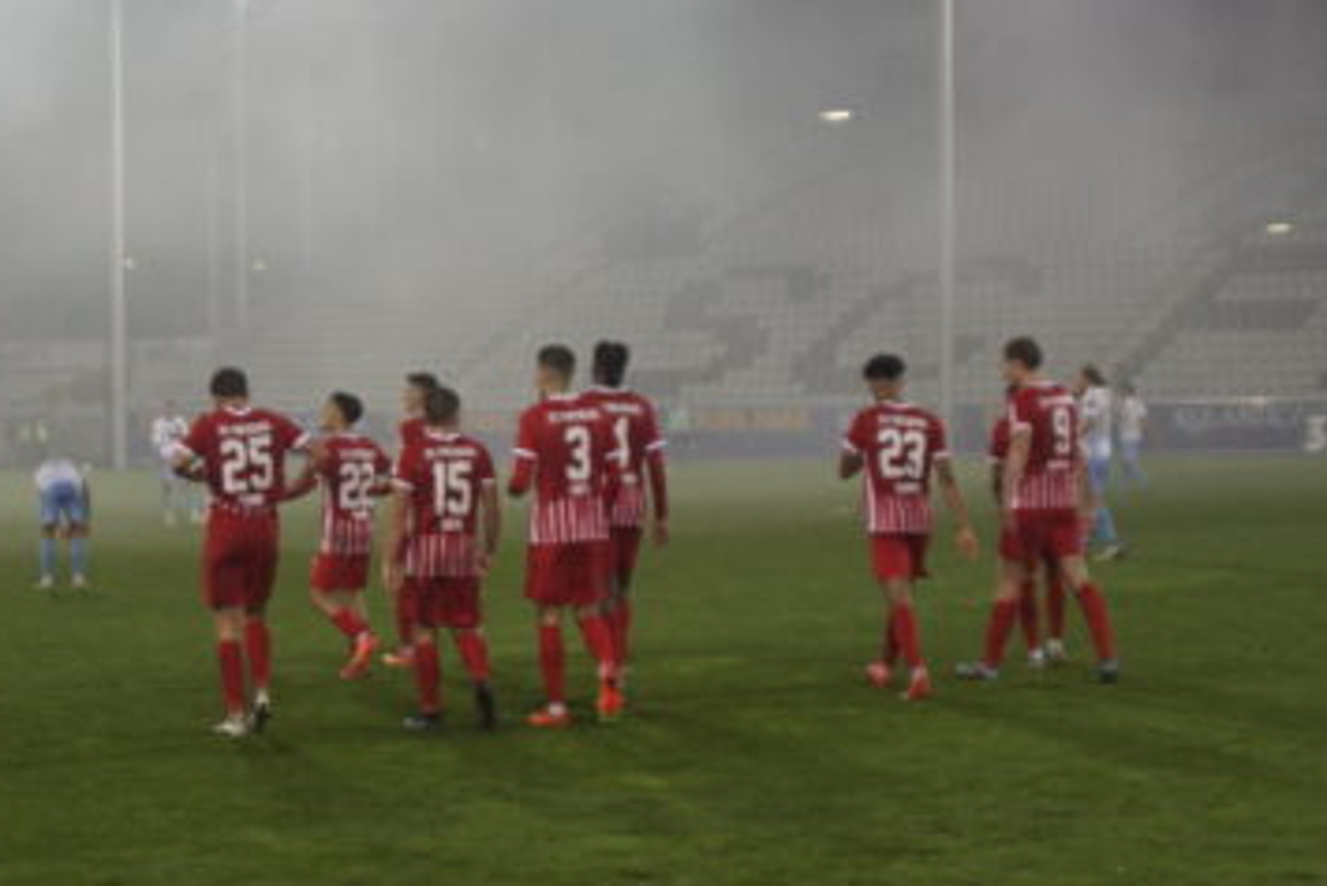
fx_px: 3797
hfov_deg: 19.8
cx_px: 475
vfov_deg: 13.3
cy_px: 479
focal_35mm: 103
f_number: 4
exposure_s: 1/160
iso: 400
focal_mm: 35
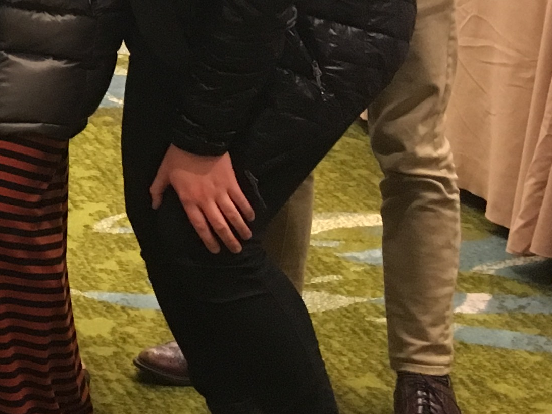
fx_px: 1706
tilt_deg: -8.1
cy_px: -127
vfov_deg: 13.3
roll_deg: +1.7
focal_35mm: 107
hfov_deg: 16.5
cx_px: -309
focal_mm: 4.15
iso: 200
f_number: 2.2
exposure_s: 1/17
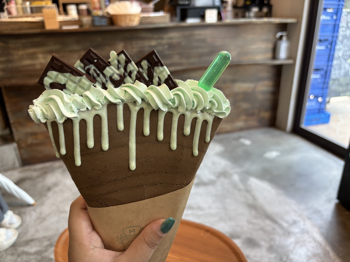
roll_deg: +2.3
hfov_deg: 67.3
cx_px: 175
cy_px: 131
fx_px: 263
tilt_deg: -24.4
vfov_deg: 53.1
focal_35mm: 26
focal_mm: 5.96
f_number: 1.6
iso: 80
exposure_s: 1/100
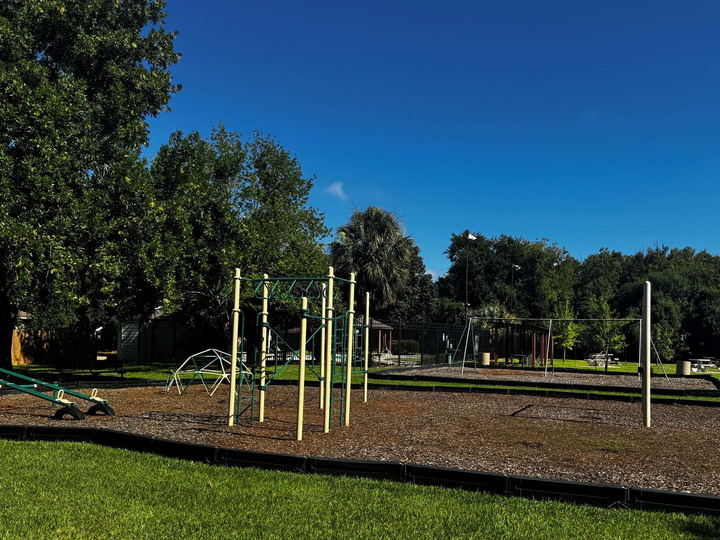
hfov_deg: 58.0
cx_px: 419
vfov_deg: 45.3
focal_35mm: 31
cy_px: 308
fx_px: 645
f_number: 1.78
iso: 80
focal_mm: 6.76
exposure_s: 1/3413
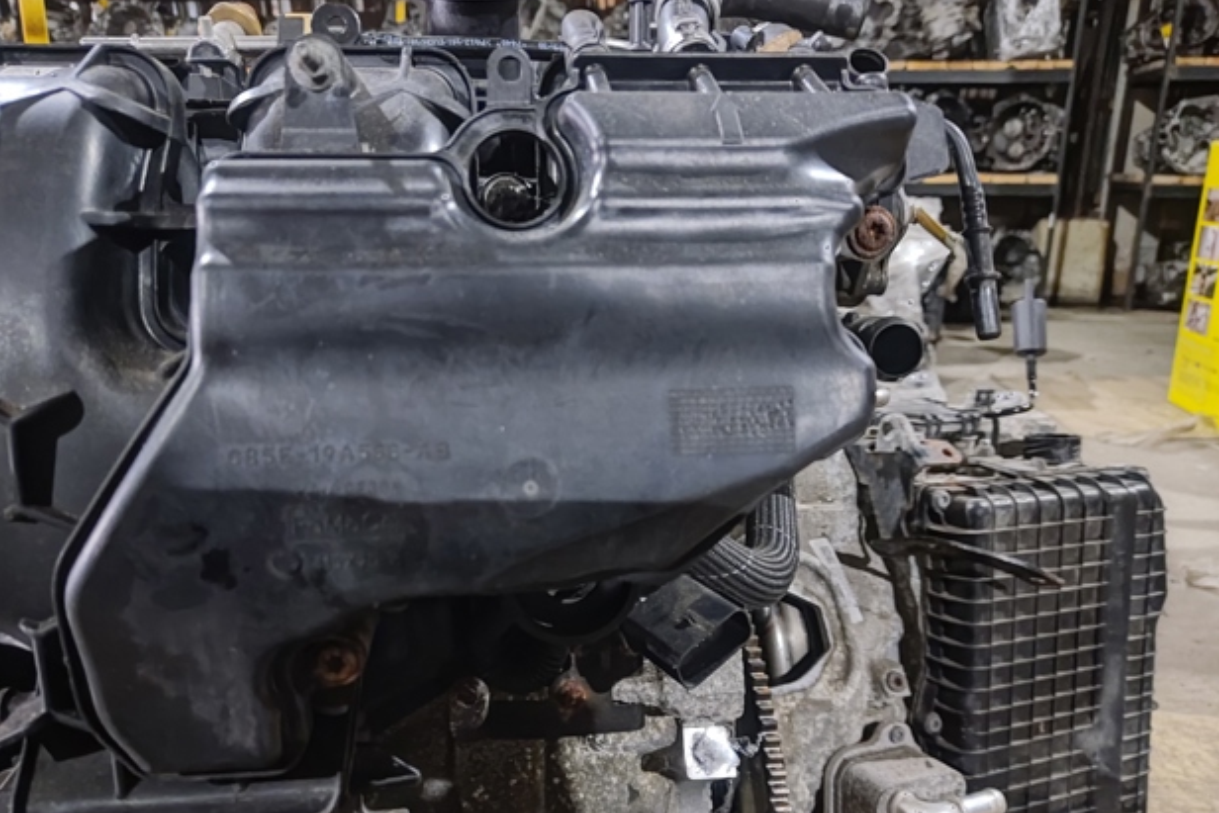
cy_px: 455
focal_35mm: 27
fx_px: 914
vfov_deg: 47.9
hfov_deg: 67.4
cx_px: 590
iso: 1402
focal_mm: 4.71
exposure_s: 1/7
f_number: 1.79
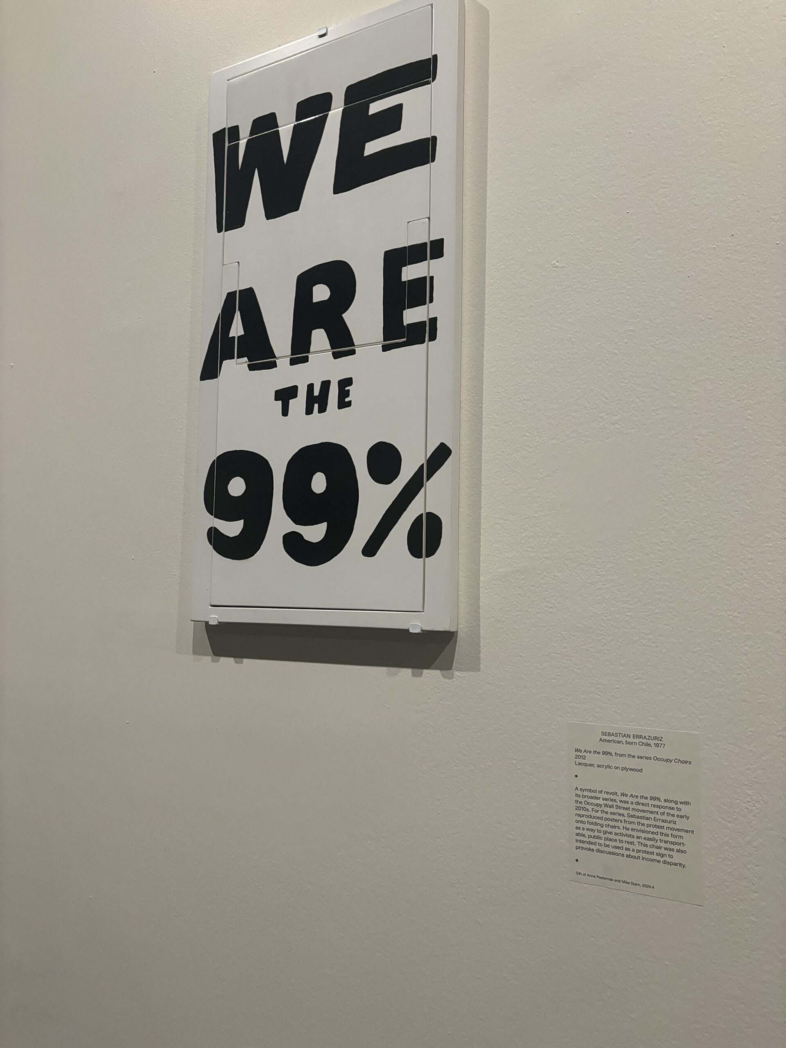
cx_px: 393
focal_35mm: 26
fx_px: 787
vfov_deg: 67.3
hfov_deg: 53.1
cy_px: 524
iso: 250
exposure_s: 1/60
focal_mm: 5.96
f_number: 1.6
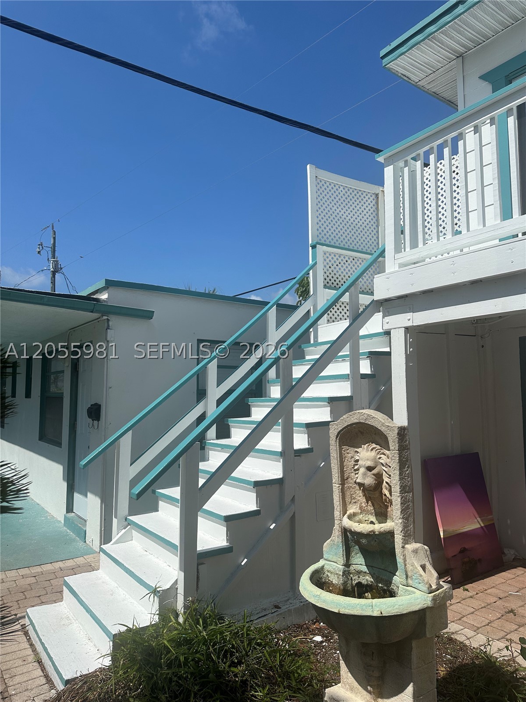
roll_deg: -0.2
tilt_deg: +6.6
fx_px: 486
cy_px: 351
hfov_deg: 56.8
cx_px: 263
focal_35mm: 24
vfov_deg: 71.6
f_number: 1.78
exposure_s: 1/12048
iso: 80
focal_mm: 6.86
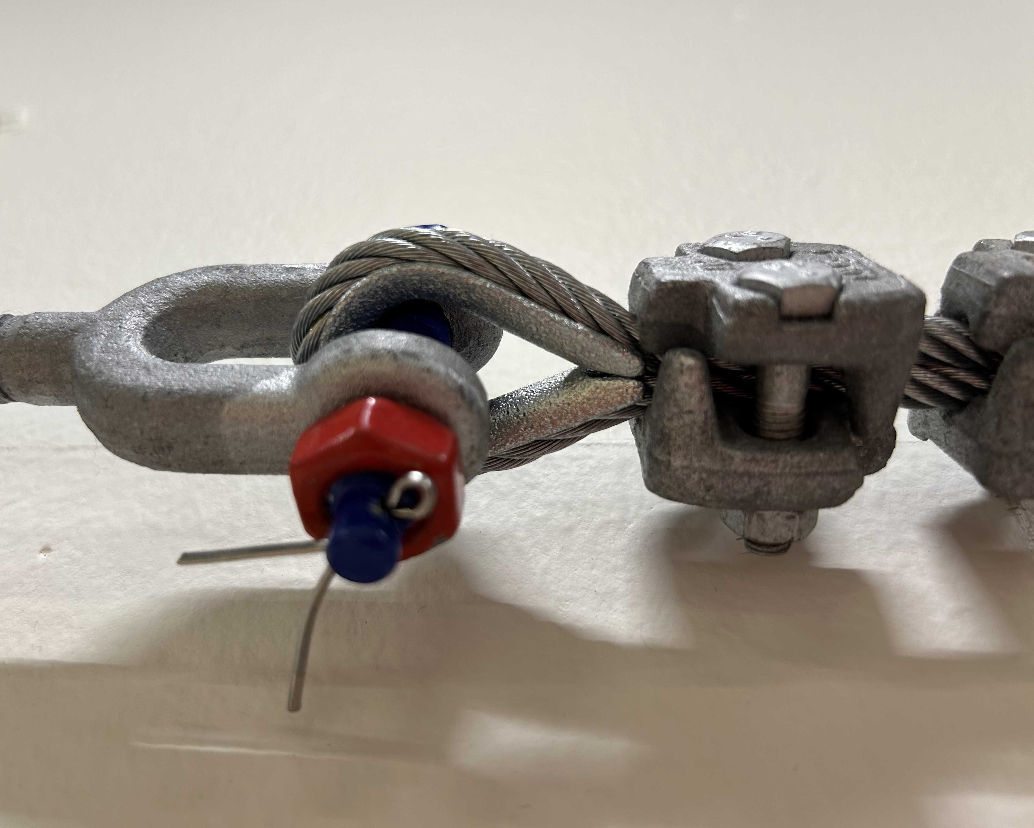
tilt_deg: +52.5
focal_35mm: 28
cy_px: 404
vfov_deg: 51.5
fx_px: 857
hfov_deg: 62.1
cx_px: 477
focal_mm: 5.7
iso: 80
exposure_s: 1/100
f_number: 1.5
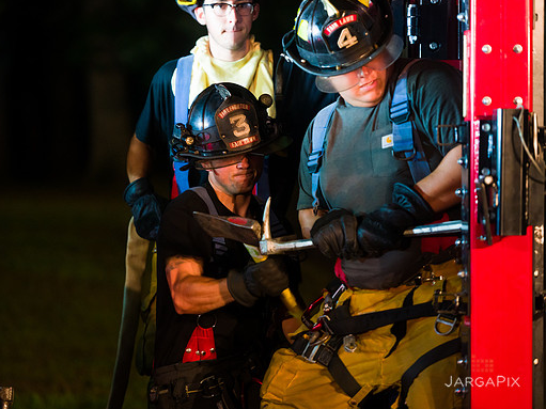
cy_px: 204
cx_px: 237
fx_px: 3012
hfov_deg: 10.4
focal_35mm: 191
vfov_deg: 7.8
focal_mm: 175
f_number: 3.2
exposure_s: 1/125
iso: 3200
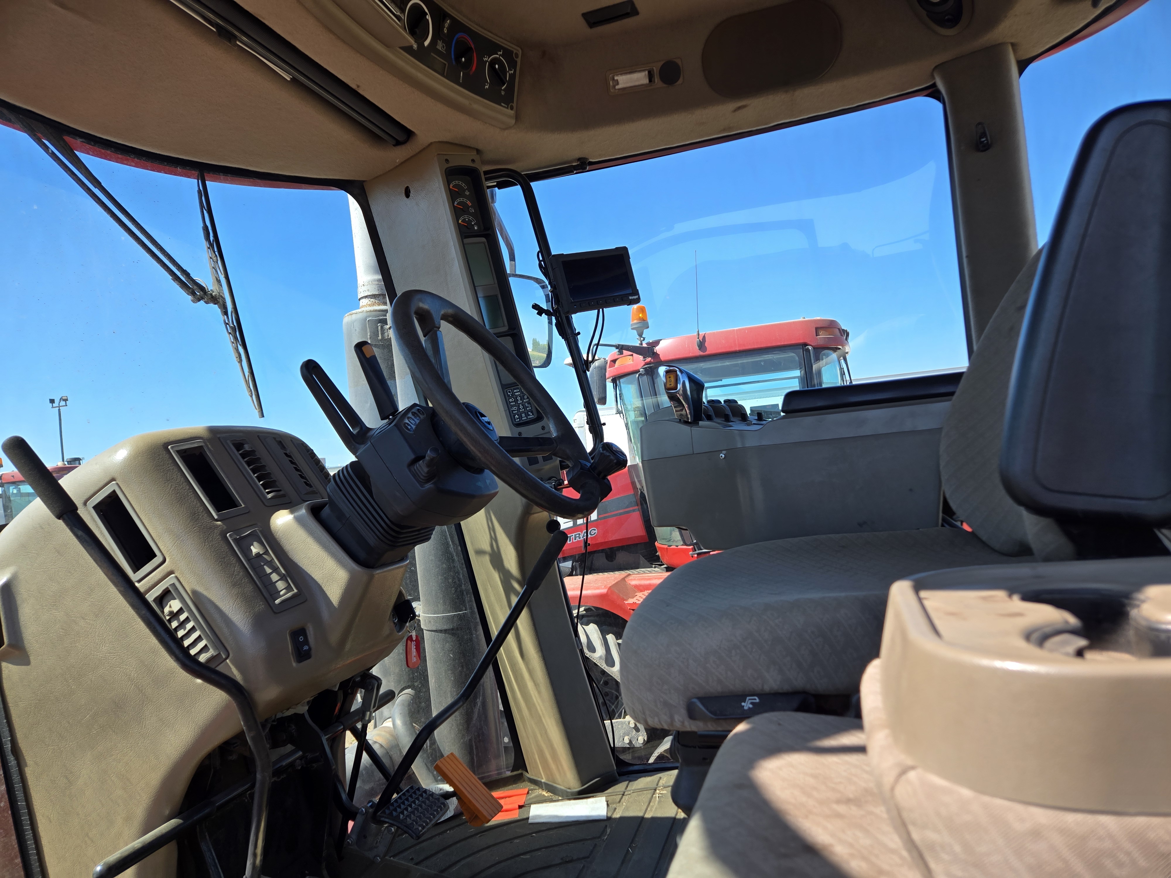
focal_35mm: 23
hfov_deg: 73.9
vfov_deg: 58.9
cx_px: 586
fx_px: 778
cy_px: 439
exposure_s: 1/619
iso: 25
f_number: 1.8
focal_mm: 5.4
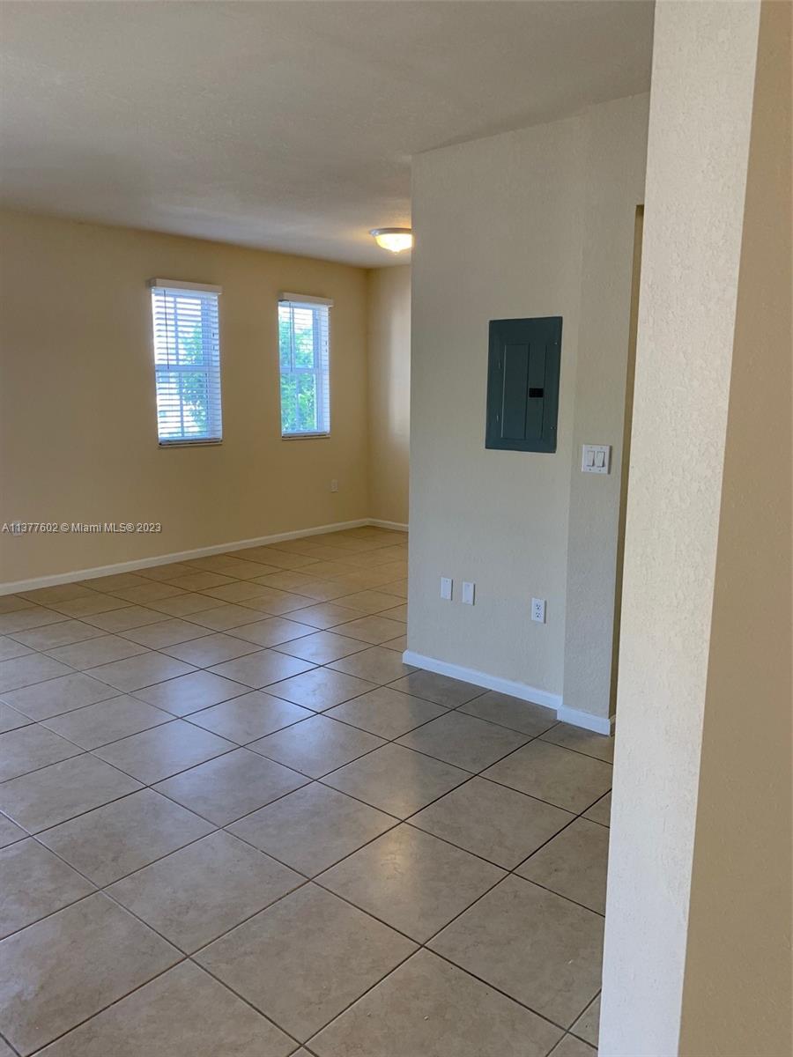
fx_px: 794
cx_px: 396
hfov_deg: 53.1
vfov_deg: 67.3
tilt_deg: -8.9
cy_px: 528
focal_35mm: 26
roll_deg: +0.2
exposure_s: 1/69
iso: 100
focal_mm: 4.25
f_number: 1.8
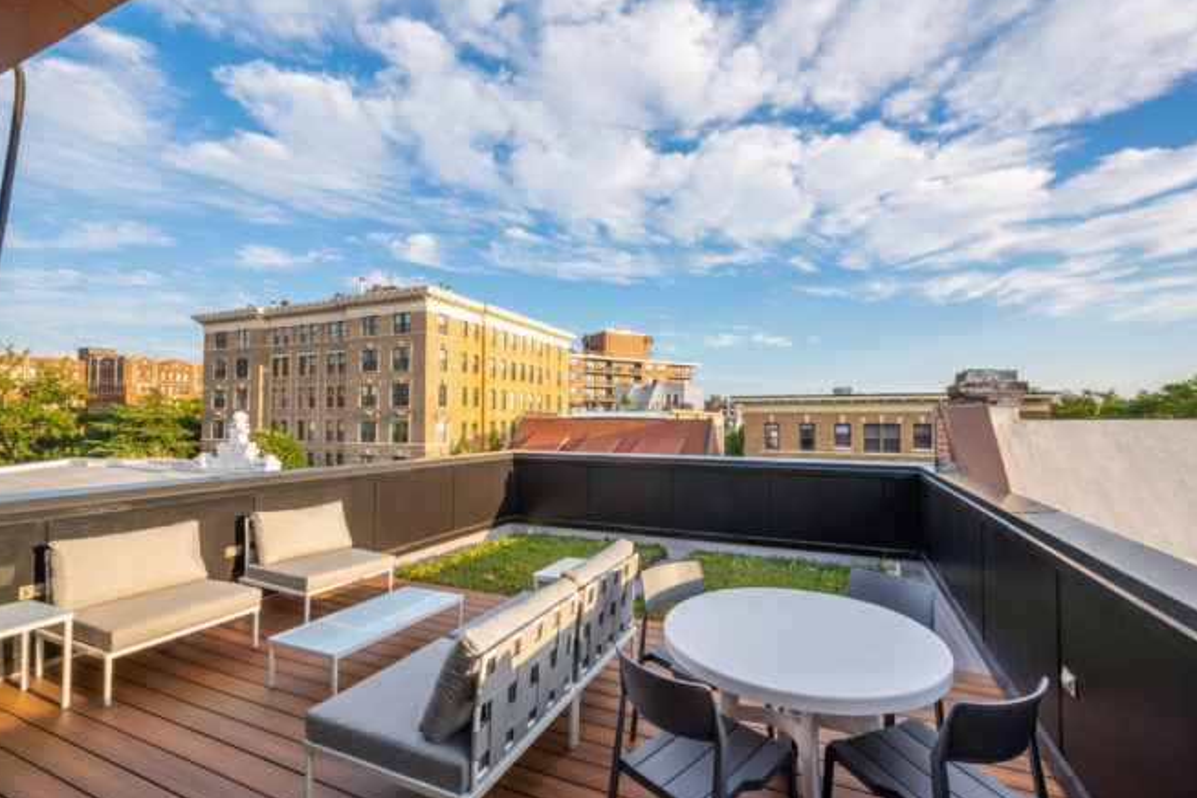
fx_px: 499
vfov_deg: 77.3
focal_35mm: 15
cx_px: 612
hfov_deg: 100.4
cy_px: 410
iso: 100
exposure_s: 1/50
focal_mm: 14
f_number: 13
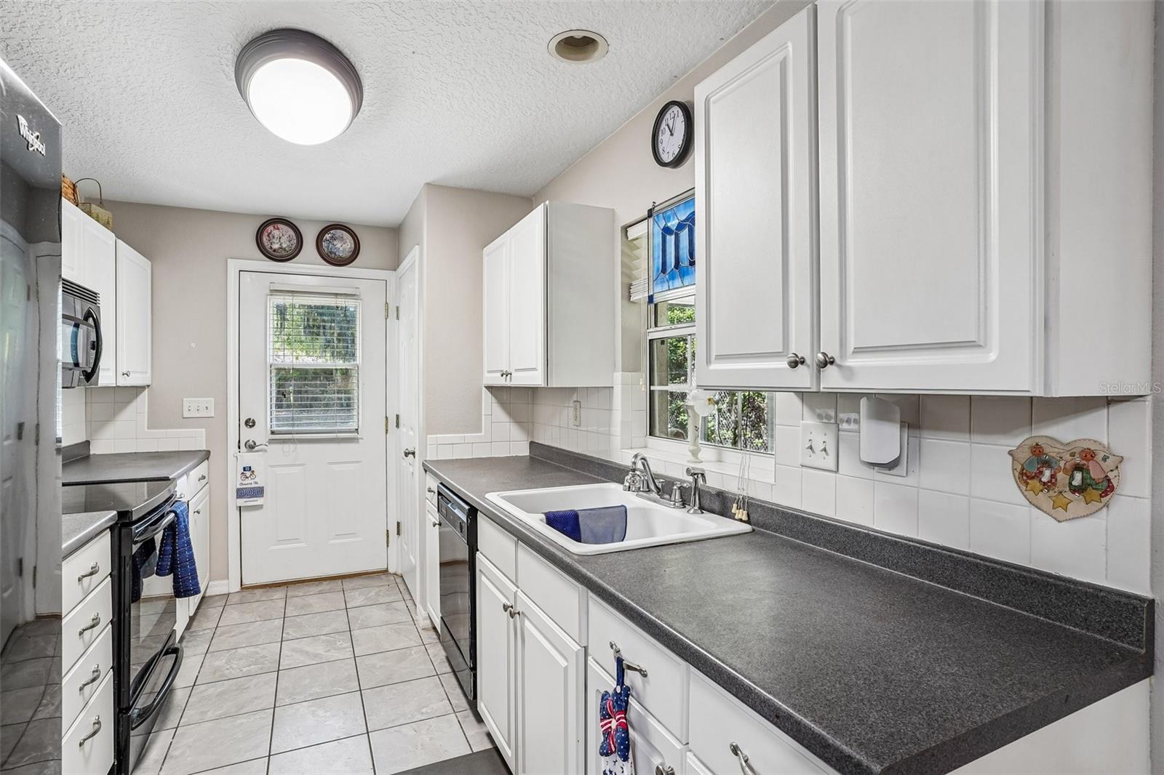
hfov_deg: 93.3
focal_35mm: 17
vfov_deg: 70.4
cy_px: 388
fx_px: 550
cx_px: 582
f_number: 9
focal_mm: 17
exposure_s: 1/6
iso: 400
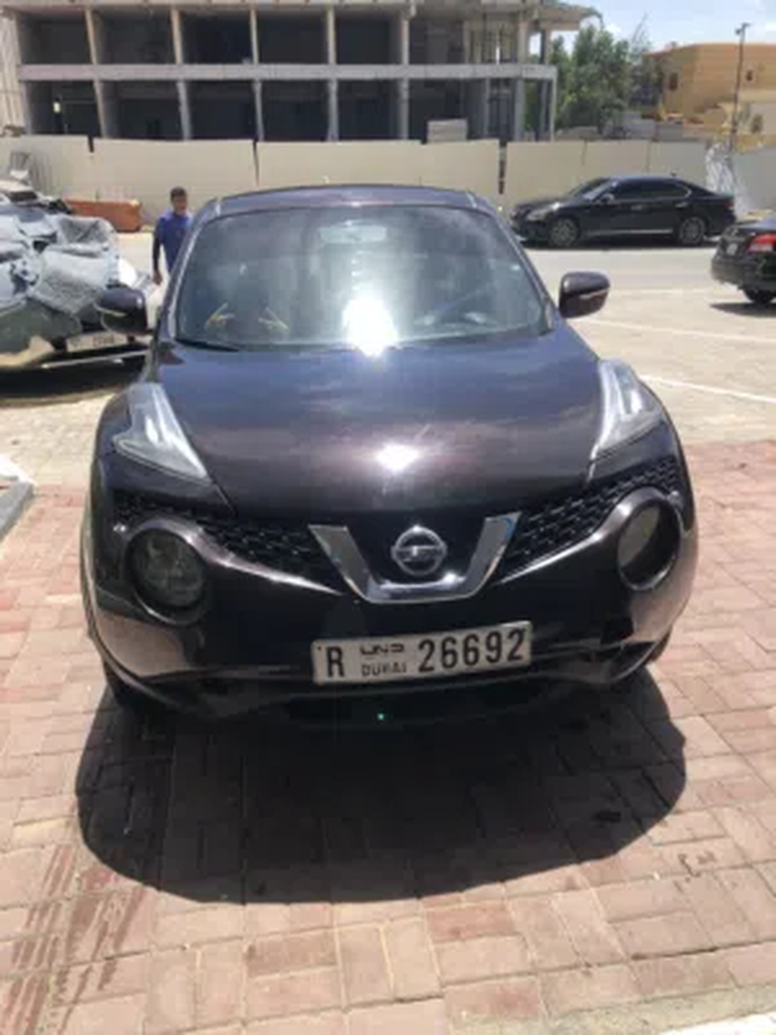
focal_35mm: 28
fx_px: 837
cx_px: 388
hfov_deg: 49.7
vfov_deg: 63.4
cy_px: 518
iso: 20
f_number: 1.8
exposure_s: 1/1297
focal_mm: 4
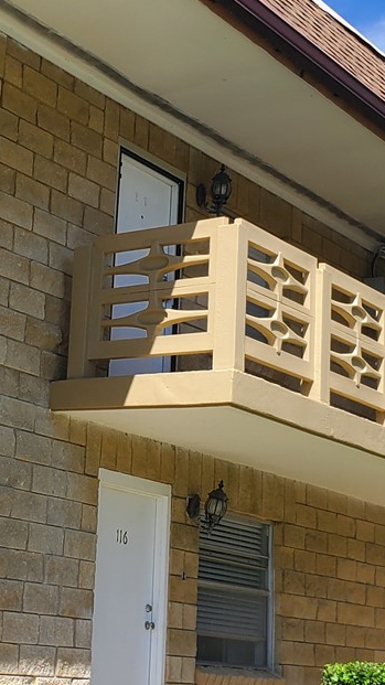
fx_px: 1326
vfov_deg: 28.9
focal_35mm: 73
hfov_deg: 16.3
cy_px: 302
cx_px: 29
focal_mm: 4.3
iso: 50
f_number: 2.4
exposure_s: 1/1457
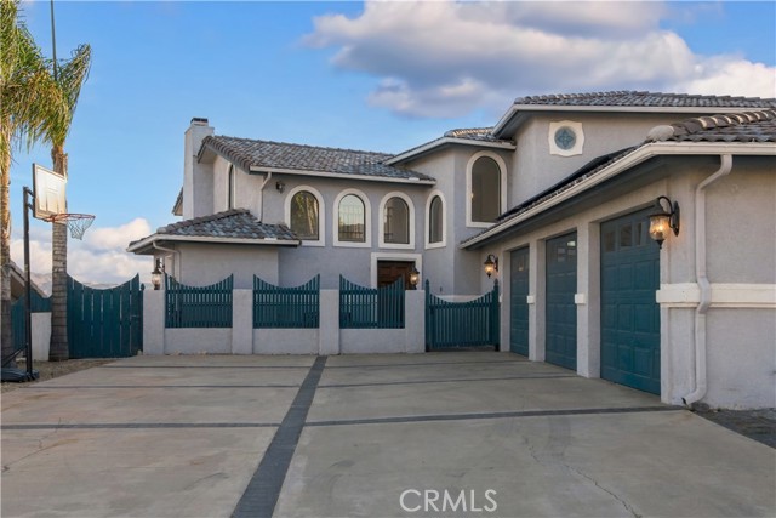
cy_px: 259
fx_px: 755
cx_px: 388
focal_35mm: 35
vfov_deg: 37.9
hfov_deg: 54.4
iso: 64
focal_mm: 35
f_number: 8
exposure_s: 1/320
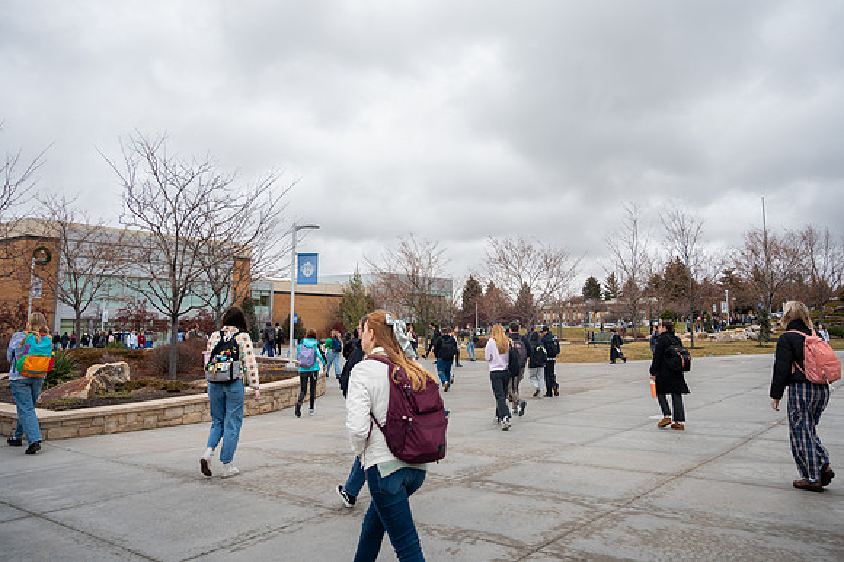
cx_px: 444
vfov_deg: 43.8
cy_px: 229
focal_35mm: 30
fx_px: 695
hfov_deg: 62.5
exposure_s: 1/200
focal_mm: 25
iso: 125
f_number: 4
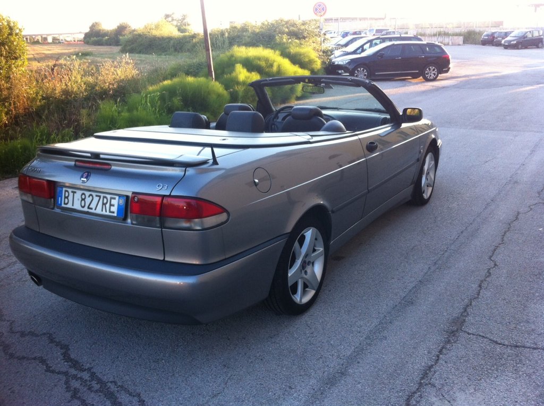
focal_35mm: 35
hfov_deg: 52.7
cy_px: 203
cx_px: 272
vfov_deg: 40.6
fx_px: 549
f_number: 2.8
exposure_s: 1/120
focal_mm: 3.85
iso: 100
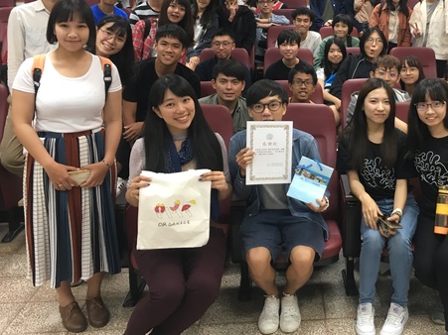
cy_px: 100
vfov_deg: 31.8
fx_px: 582
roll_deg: -1.1
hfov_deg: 40.7
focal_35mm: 45
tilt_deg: -10.4
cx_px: 345
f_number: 2.2
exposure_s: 1/30
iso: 64
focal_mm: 4.15
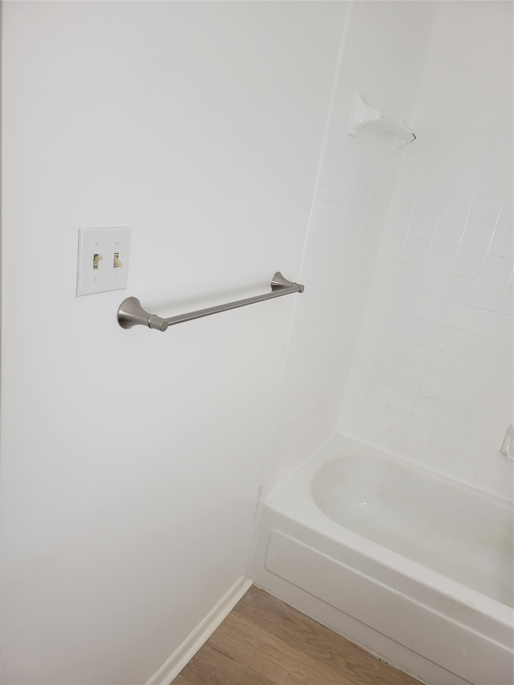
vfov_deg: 67.3
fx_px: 515
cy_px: 342
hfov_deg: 53.1
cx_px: 257
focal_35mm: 26
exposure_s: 1/50
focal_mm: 5.4
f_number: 1.8
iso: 50
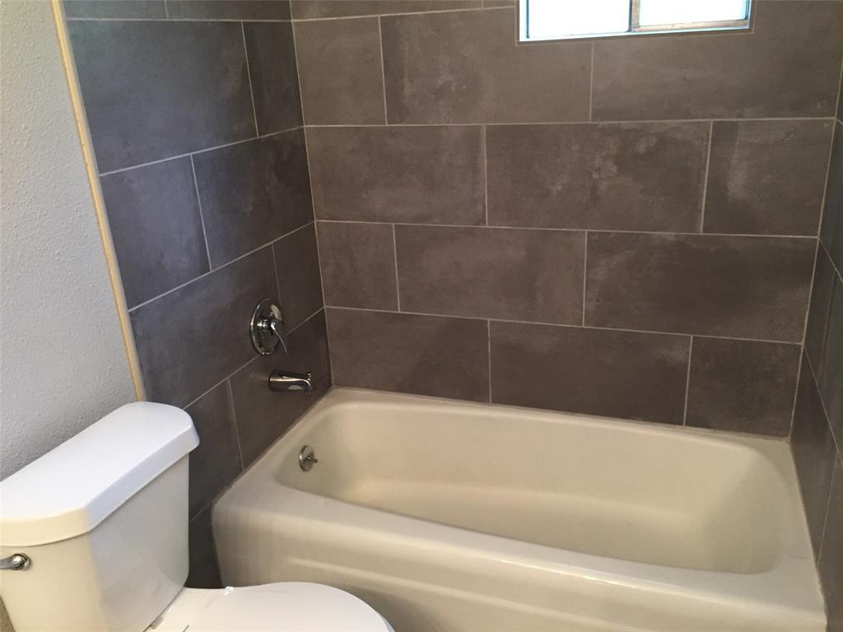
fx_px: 706
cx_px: 422
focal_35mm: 29
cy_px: 316
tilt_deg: -20.2
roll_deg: +2.7
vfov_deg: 48.2
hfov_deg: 61.7
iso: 200
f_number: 2.2
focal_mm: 4.15
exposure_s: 1/30
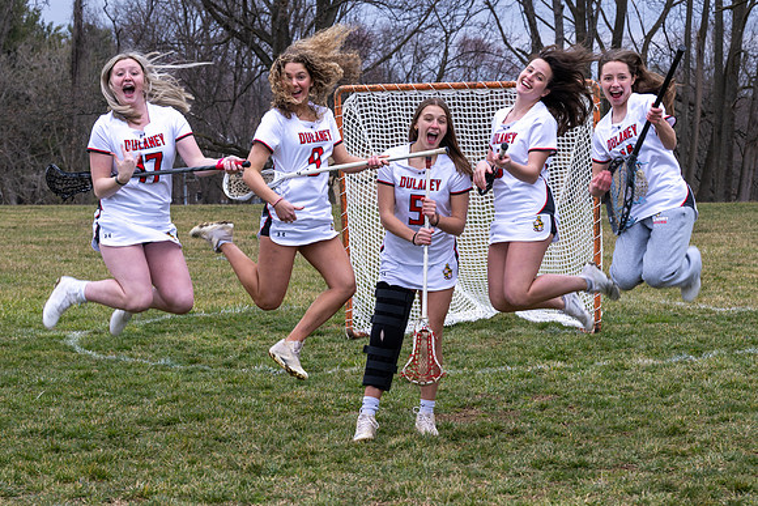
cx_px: 483
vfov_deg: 13.1
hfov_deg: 19.6
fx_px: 2194
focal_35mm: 104
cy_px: 372
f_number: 5.6
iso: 80
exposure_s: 1/250
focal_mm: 70
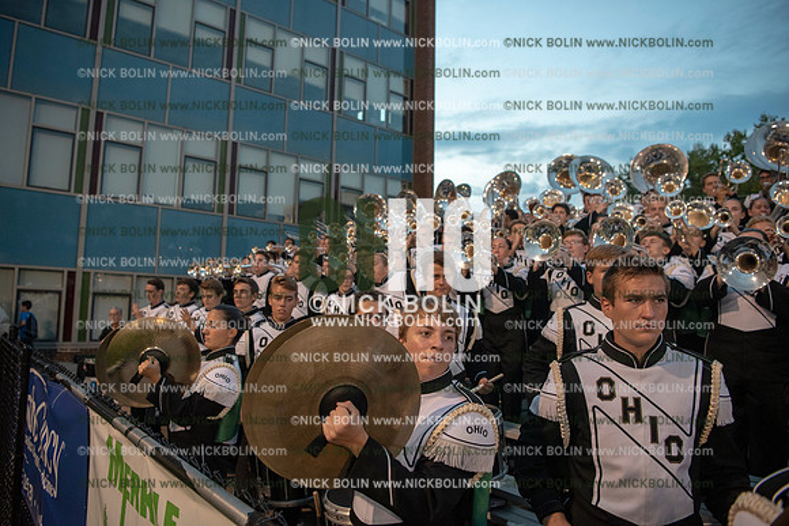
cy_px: 263
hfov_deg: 73.7
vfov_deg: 53.2
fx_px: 526
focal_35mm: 24
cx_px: 394
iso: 2000
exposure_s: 1/250
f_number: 3.2
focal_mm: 24
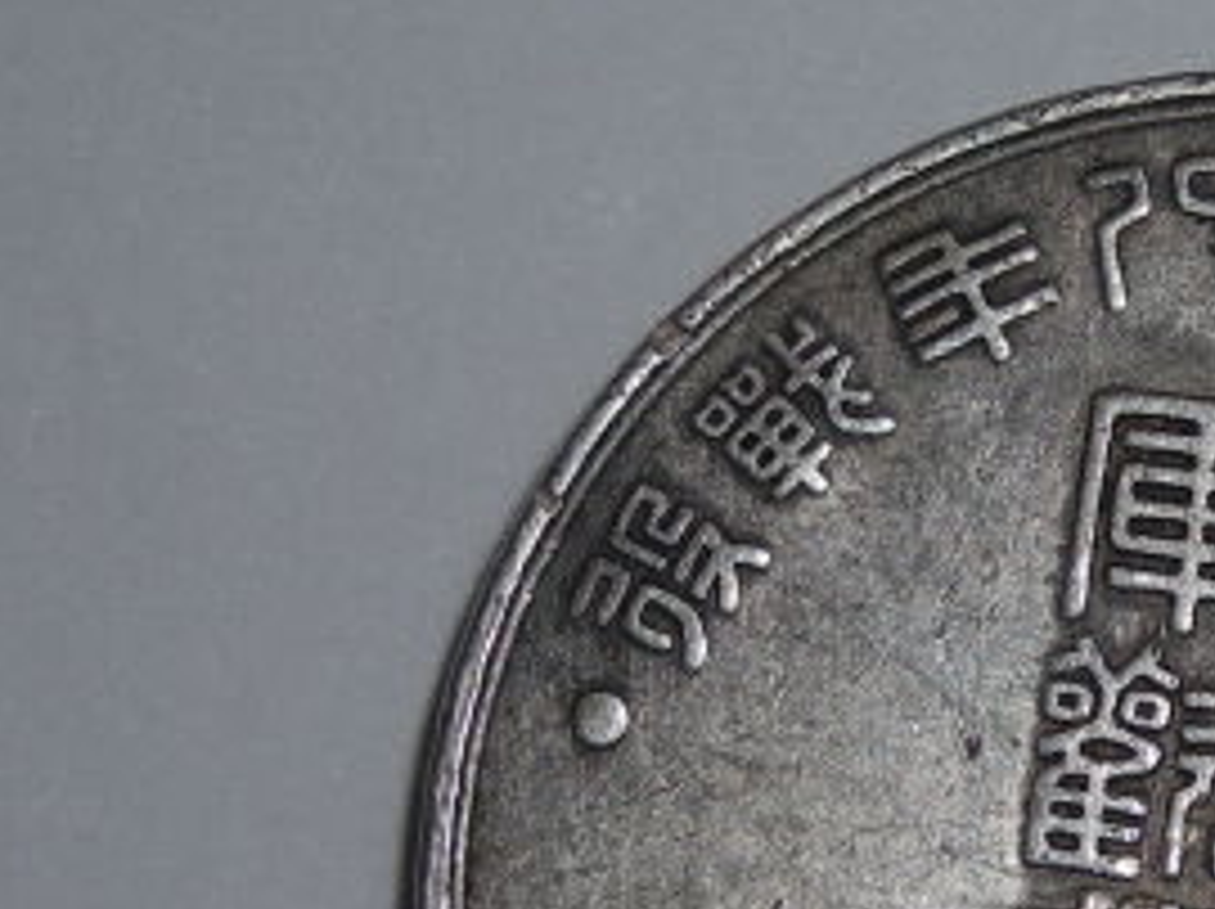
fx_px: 9048
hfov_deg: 7.7
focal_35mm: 258
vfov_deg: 5.7
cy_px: 738
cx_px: 1166
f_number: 10.6
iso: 50
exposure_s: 1/120
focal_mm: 19.2
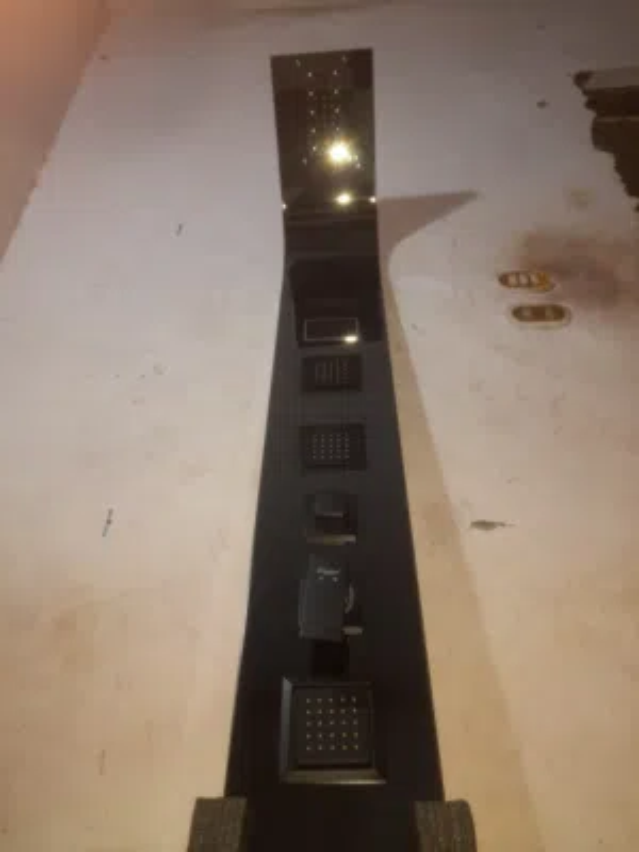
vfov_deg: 69.4
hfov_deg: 54.9
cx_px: 320
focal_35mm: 25
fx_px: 615
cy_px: 426
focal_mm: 4.6
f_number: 2
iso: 250
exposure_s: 1/50
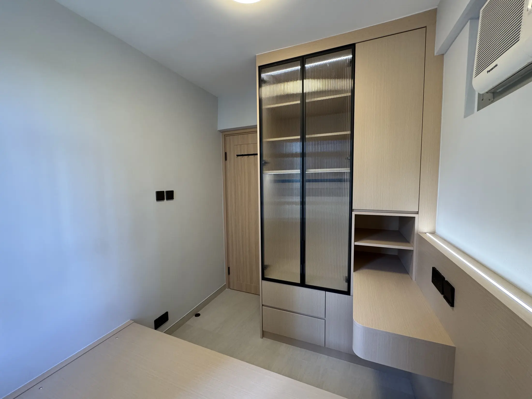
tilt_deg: -4.0
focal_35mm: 14
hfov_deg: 102.1
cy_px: 200
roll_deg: +1.4
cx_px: 266
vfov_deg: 85.7
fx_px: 215
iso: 200
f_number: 2.2
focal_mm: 2.22
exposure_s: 1/99
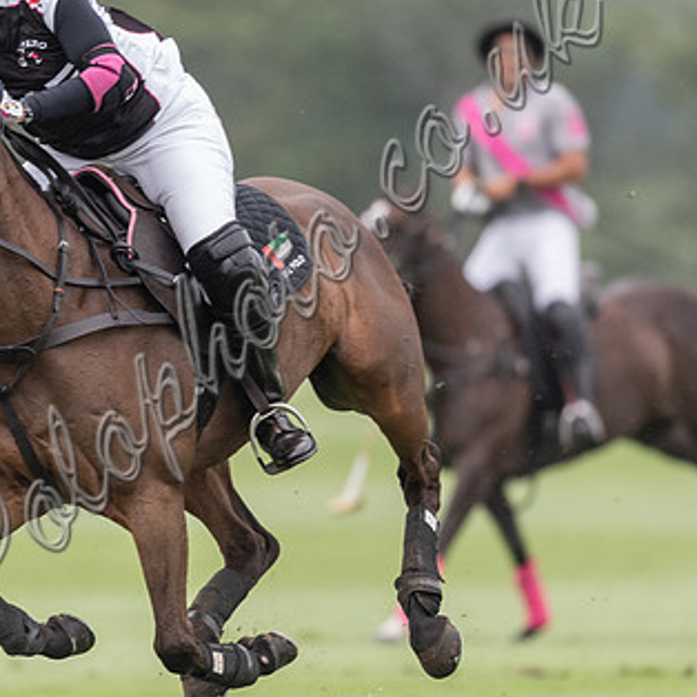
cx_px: 162
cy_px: 319
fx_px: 23760
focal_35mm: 1043
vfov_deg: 1.7
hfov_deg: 1.7
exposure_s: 1/1250
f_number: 4
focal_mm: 500
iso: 800
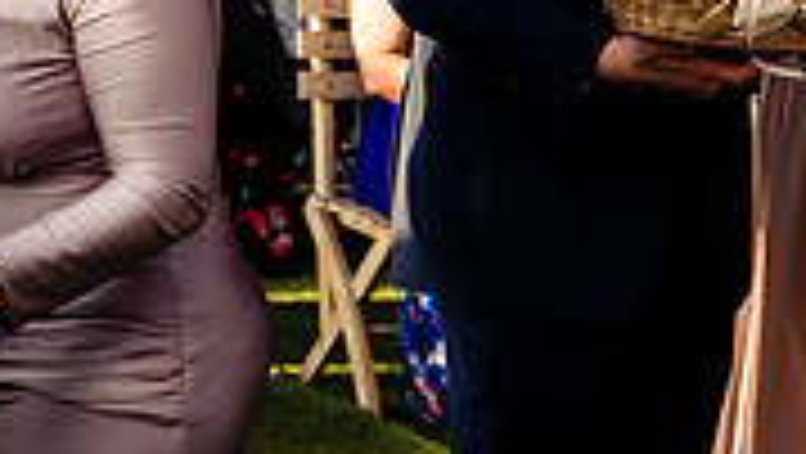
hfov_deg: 9.1
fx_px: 5069
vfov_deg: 5.1
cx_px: 599
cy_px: -249
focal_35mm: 237
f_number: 3.5
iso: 800
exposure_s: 1/250
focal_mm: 70
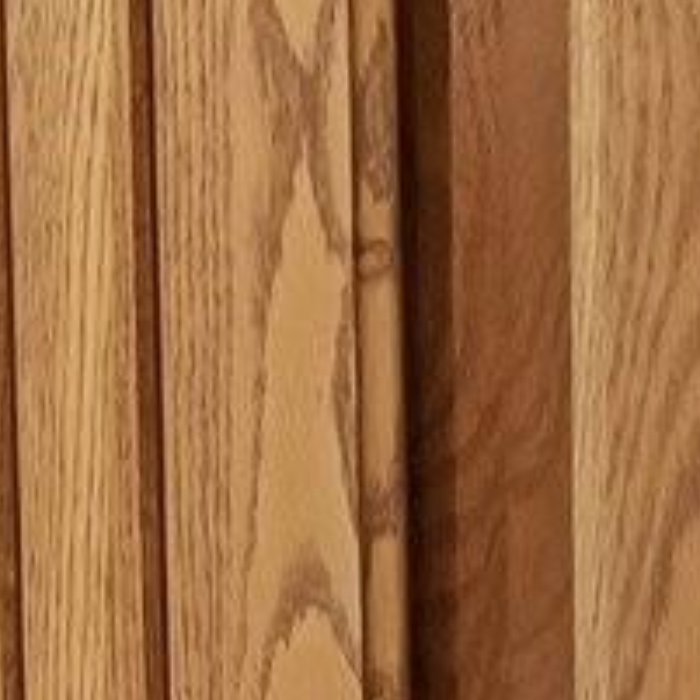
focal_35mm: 130
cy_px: 2029
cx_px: -1975
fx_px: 2974
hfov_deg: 8.4
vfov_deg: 10.2
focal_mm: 10
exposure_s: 1/13
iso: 400
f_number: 8
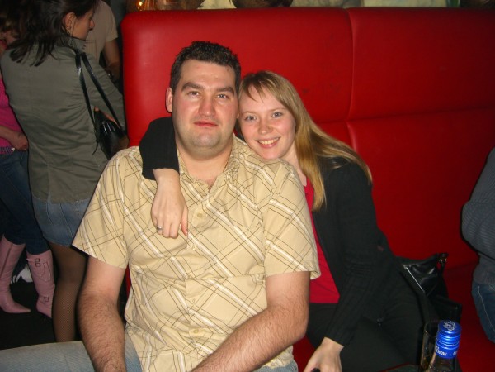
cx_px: 248
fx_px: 543
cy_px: 186
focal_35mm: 38
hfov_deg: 49.0
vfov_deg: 37.7
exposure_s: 1/60
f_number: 2.8
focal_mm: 7.9
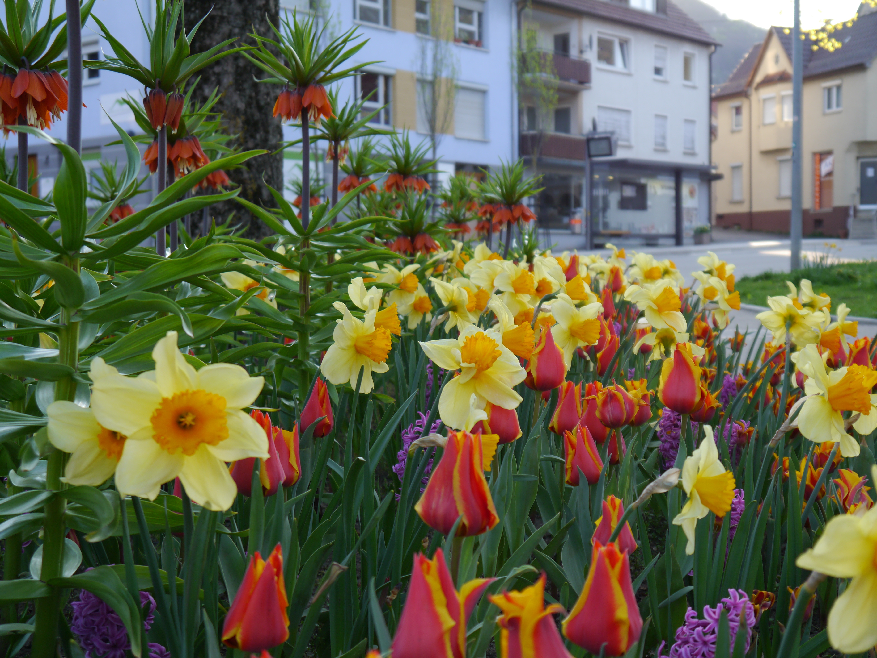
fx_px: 1267
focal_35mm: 50
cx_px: 438
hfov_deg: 38.2
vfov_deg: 29.1
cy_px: 329
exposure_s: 1/125
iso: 160
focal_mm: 25
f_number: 5
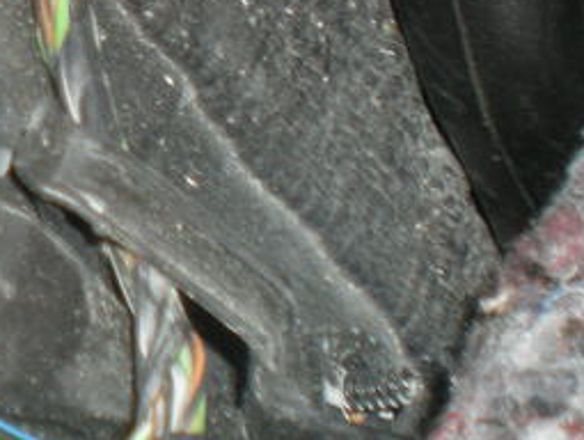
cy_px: 14
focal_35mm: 119
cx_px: -250
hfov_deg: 15.4
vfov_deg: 12.4
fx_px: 2010
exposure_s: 1/60
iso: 64
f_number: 3.1
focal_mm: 6.3
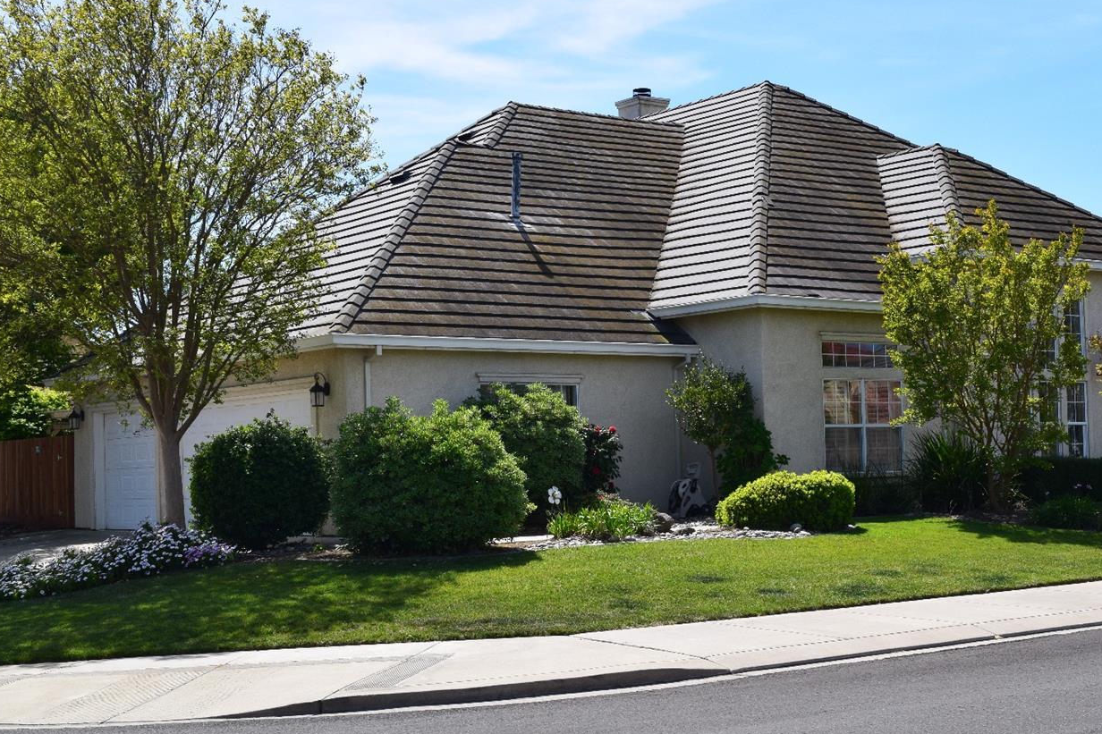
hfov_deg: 35.2
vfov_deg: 23.9
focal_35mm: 57
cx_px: 631
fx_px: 1733
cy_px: 377
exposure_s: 1/500
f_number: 11
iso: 400
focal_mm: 31
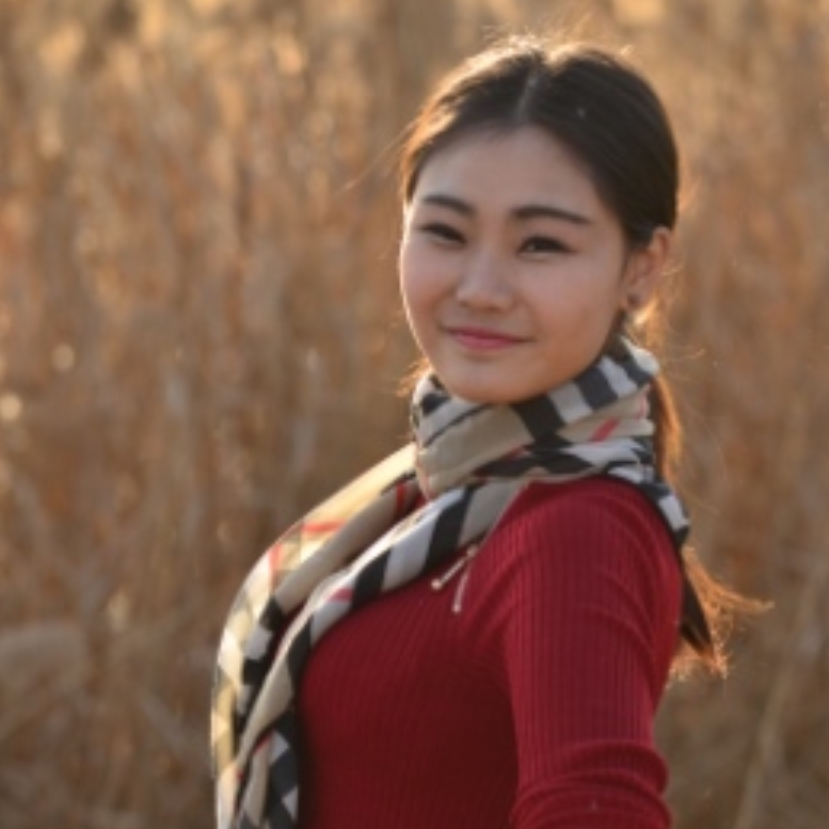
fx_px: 8941
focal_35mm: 330
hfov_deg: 5.3
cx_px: 463
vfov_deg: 5.3
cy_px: 659
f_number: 5
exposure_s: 1/160
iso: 100
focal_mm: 150
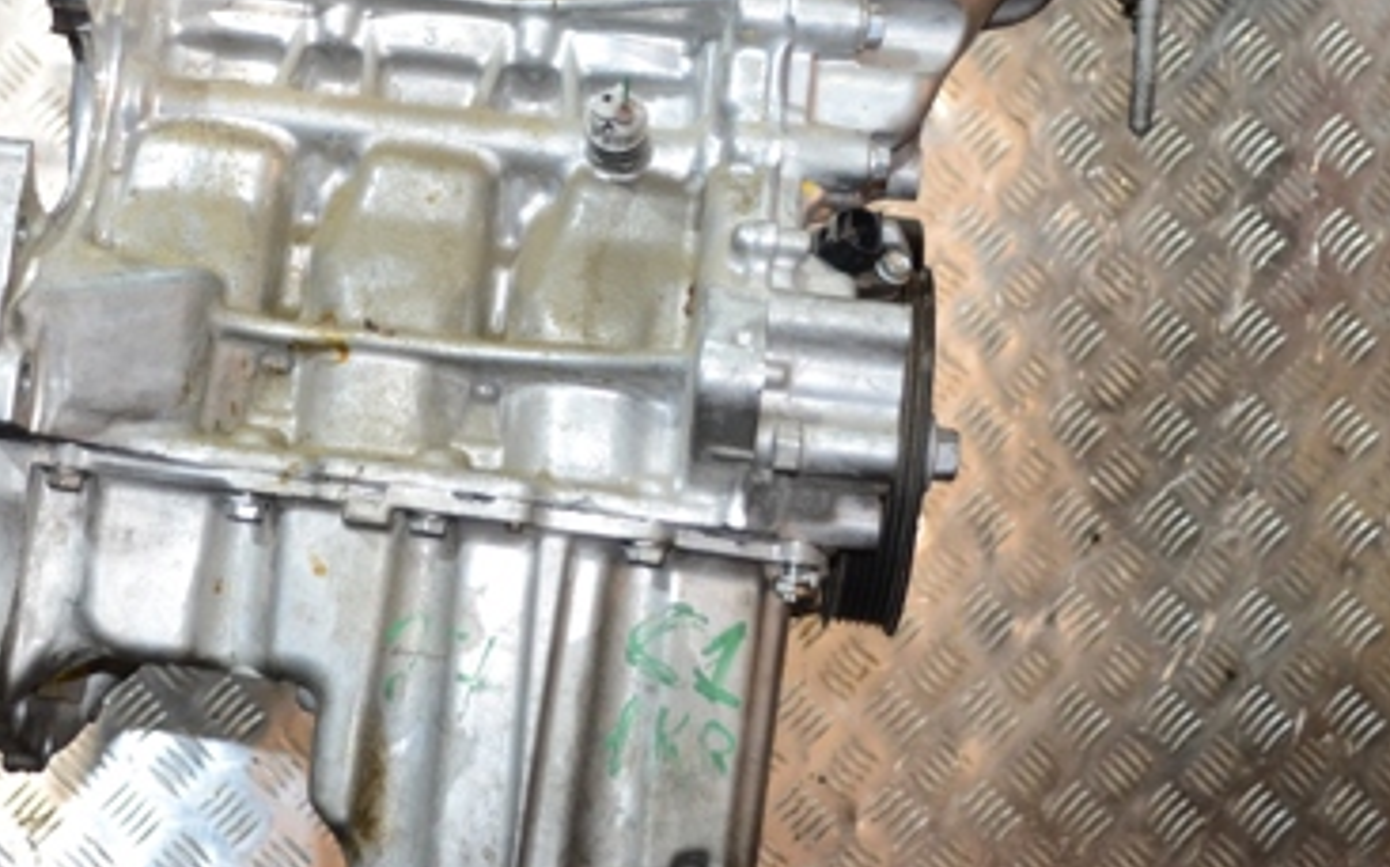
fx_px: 2423
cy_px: 170
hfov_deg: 31.6
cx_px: 394
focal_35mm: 64
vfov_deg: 20.1
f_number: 5
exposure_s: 1/60
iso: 1250
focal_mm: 24
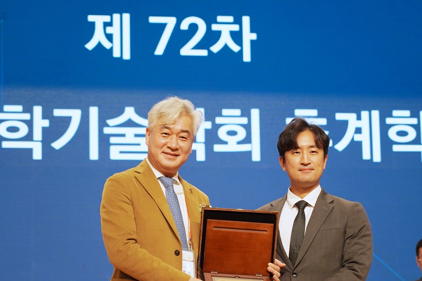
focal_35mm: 125
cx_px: 233
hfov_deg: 16.4
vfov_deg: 11.0
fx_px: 1465
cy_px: 157
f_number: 4
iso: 1000
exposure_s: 1/160
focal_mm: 105
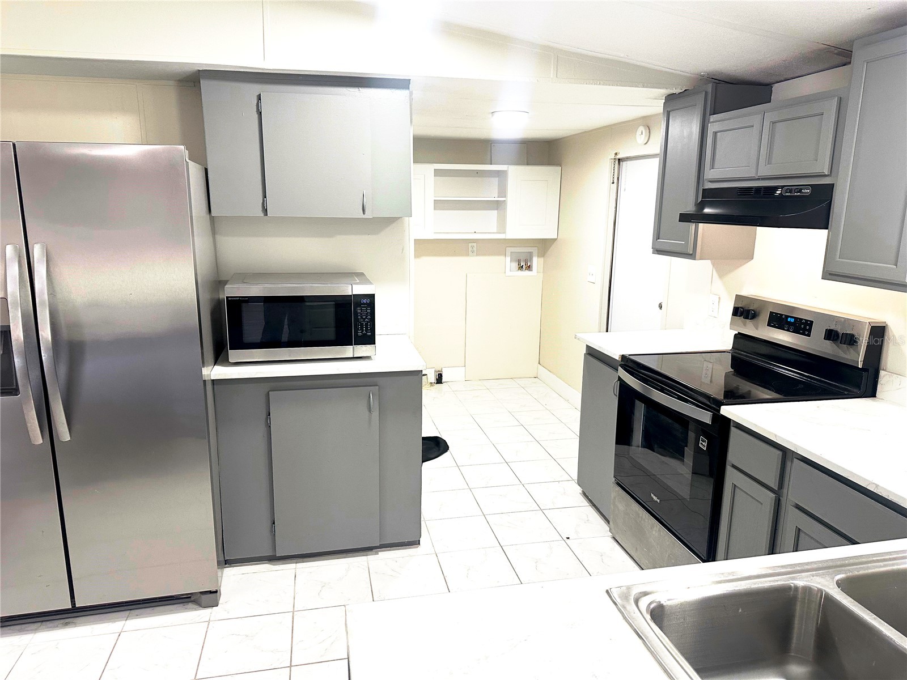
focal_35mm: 24
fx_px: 629
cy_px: 340
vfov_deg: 56.8
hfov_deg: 71.6
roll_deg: -0.4
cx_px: 454
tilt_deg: -10.5
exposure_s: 1/120
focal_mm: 6.86
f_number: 1.78
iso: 200
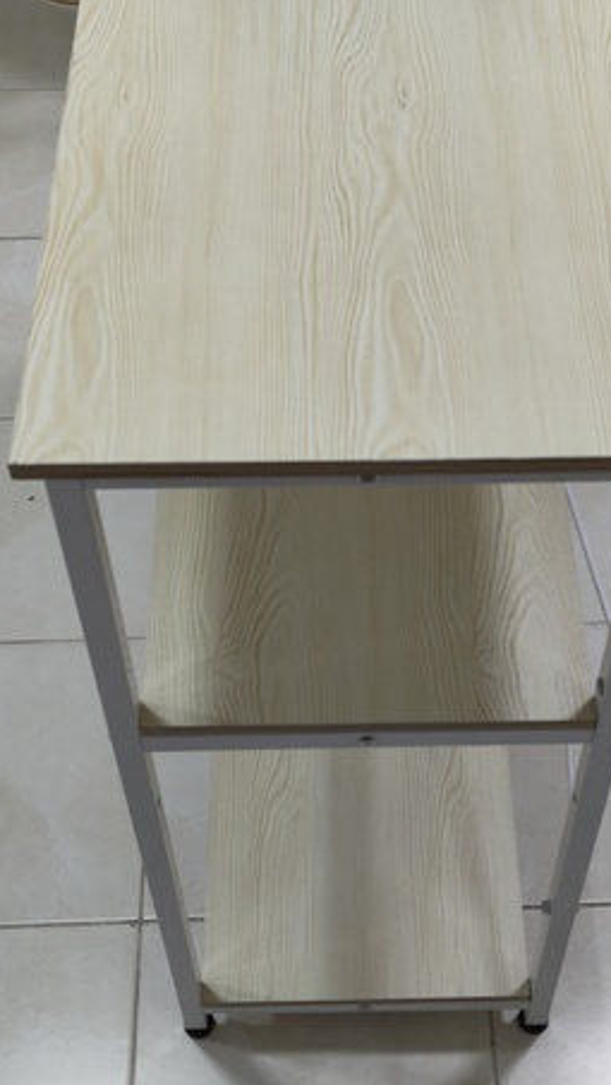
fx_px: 1583
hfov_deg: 21.8
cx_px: 365
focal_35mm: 55
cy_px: 542
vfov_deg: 37.8
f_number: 1.88
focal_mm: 5.56
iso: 820
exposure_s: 1/100
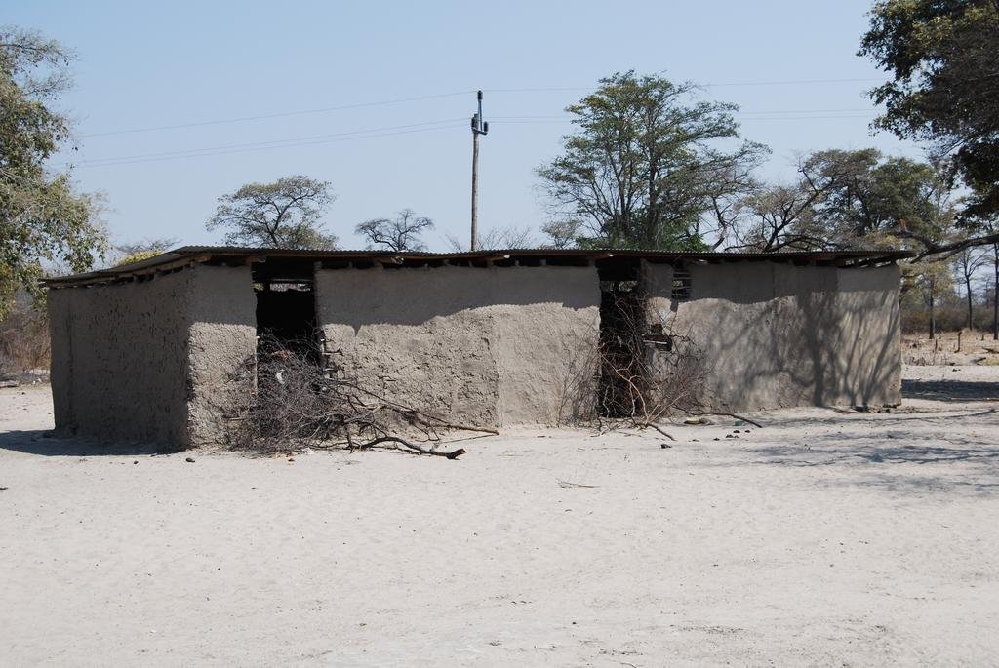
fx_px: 1583
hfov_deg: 35.0
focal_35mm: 57
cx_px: 500
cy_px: 334
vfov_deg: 23.8
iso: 100
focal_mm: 38
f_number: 8
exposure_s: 1/250
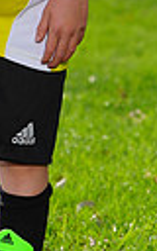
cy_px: -65
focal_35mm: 720
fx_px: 4929
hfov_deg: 1.8
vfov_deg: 2.9
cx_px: -18
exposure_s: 1/200
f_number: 8
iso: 125
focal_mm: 156
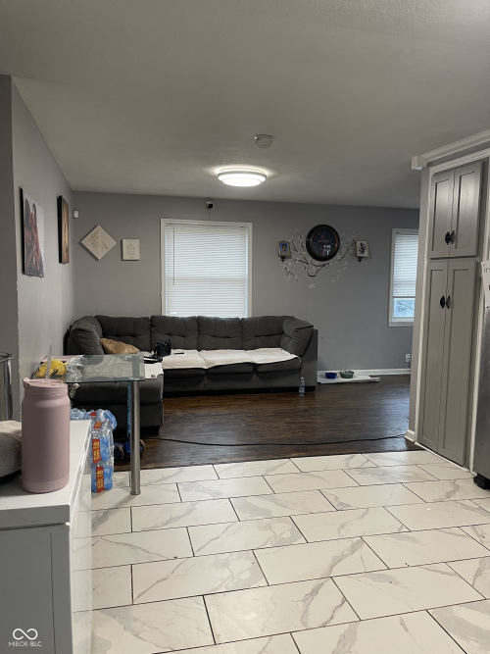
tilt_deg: -5.3
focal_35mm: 25
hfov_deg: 54.9
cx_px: 245
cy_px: 327
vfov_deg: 69.4
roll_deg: -0.9
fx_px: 472
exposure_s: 1/60
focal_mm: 5.1
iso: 160
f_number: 1.6
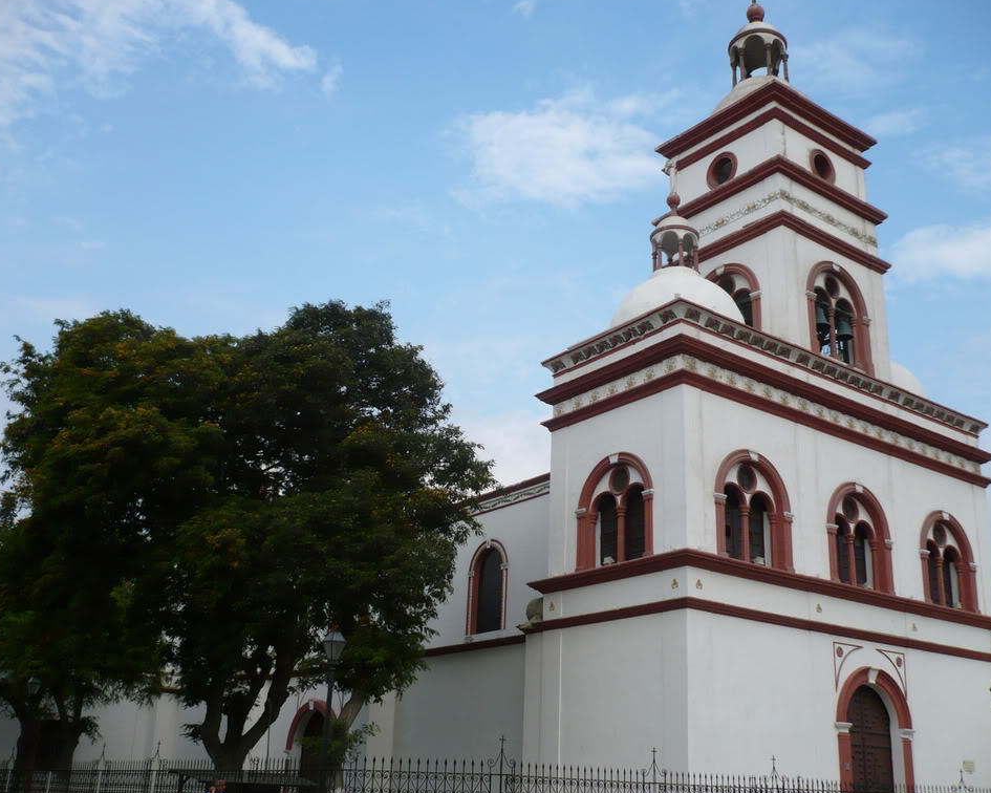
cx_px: 512
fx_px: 1085
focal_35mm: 37
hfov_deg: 49.1
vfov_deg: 40.1
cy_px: 393
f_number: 2.8
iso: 100
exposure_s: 1/800
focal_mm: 5.8
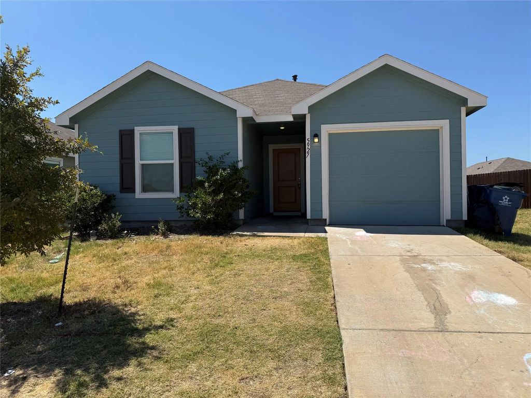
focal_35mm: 24
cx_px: 266
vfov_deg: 56.8
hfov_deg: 71.6
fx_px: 368
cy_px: 199
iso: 80
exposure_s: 1/6173
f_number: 1.78
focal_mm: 6.76
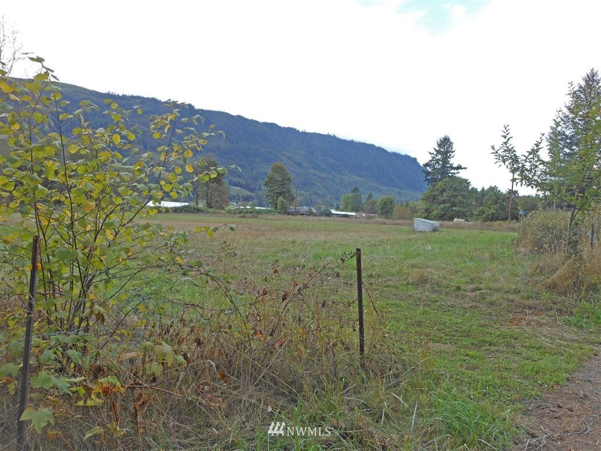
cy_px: 226
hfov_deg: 63.4
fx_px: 486
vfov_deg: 49.7
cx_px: 300
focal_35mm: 28
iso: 80
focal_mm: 5
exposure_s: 1/200
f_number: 3.7
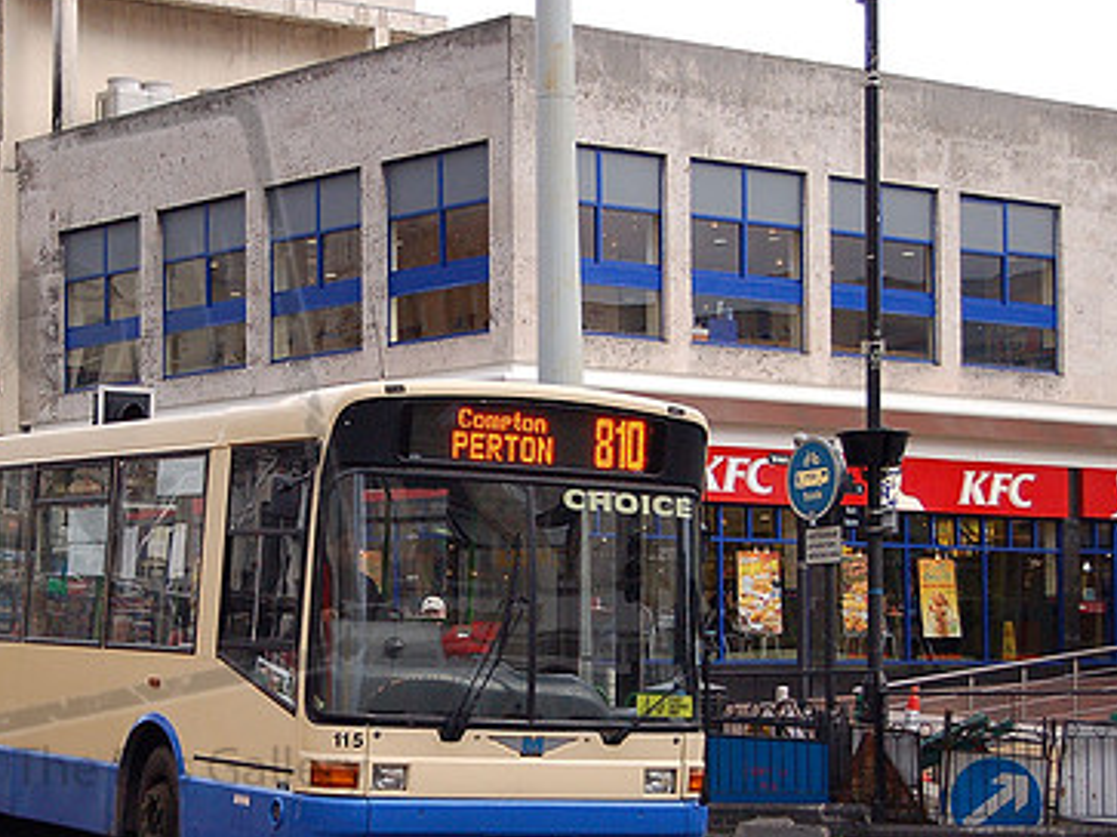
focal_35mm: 92
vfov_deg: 16.0
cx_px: 335
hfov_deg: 21.2
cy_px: 574
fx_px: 2968
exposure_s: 1/500
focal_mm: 40
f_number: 5
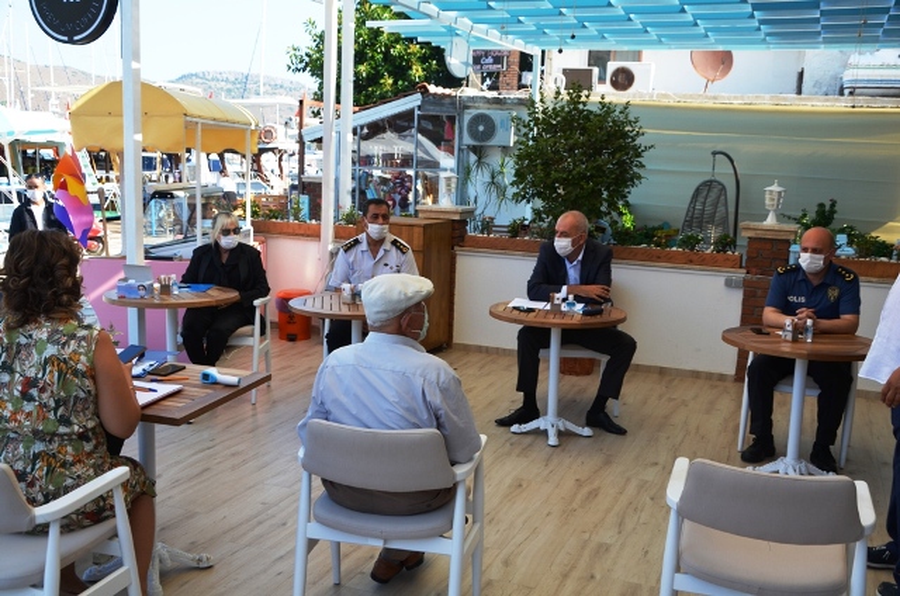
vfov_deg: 35.3
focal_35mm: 38
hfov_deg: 51.4
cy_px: 298
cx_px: 450
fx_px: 936
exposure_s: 1/200
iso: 200
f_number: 7.1
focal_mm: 25
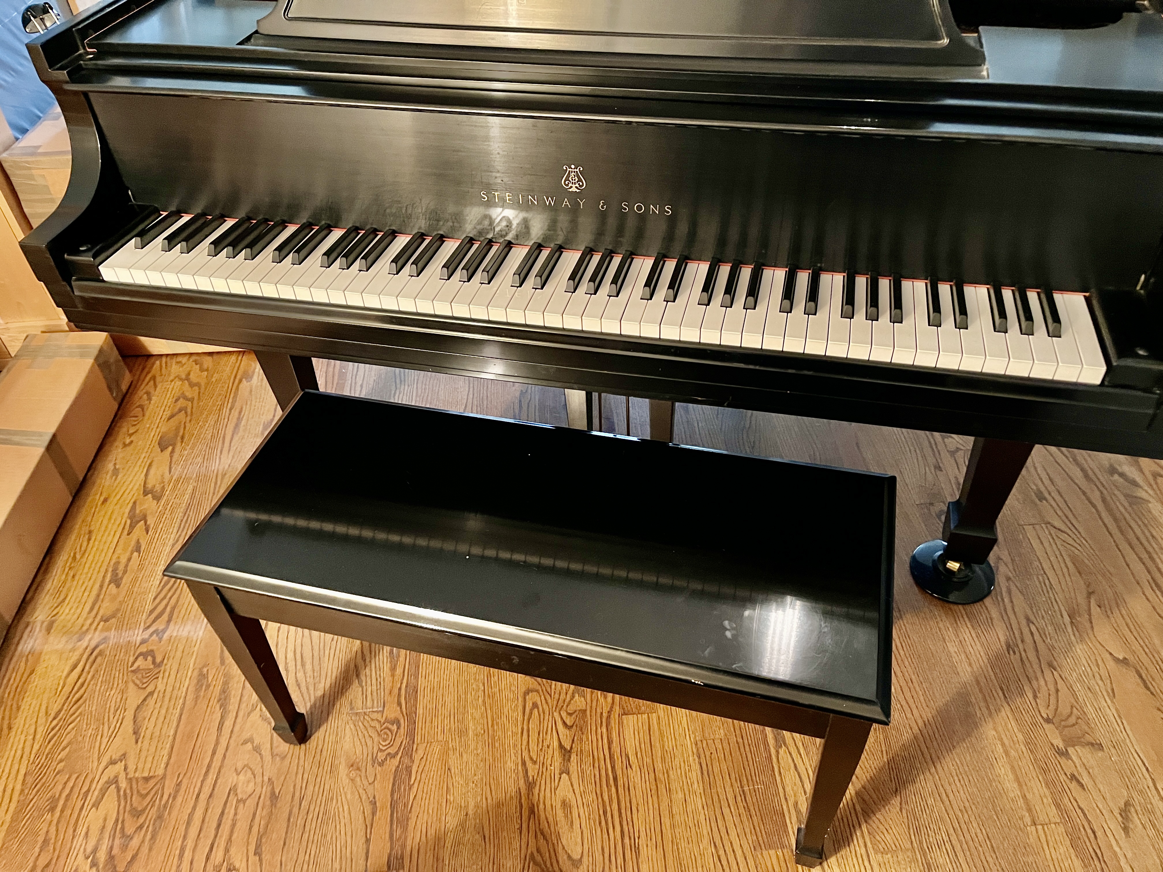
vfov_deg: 53.1
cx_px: 582
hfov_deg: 67.3
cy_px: 436
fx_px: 874
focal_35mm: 26
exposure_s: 1/30
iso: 500
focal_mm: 5.1
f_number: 1.6
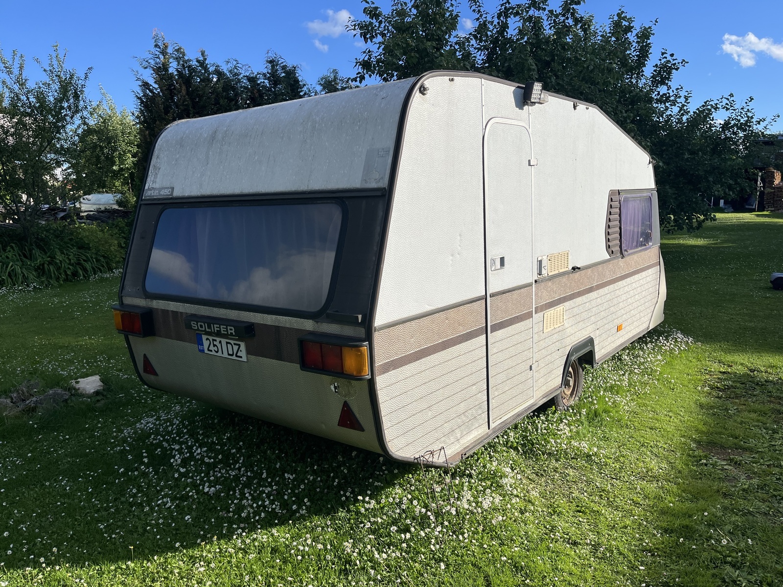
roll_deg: +1.7
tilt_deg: -9.0
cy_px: 294
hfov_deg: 67.3
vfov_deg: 53.1
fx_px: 588
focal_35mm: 26
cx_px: 392
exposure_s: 1/4484
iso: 50
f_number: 1.6
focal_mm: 5.1
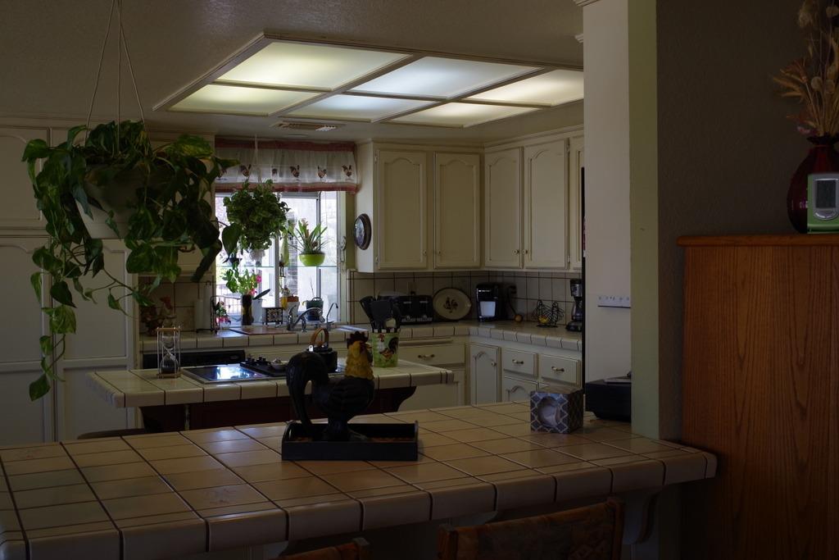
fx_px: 909
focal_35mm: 39
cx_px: 420
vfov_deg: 34.2
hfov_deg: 49.5
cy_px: 280
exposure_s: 1/50
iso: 200
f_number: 6.3
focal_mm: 26.25
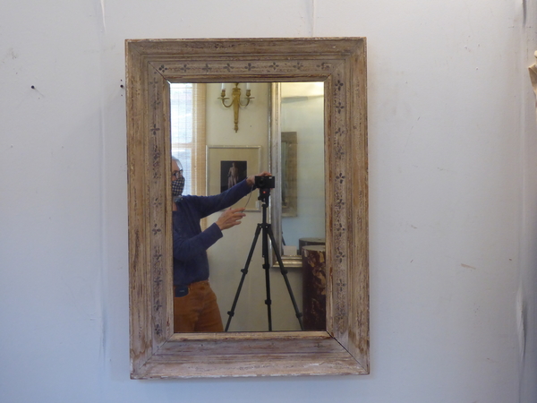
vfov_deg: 34.3
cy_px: 202
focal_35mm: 42
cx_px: 268
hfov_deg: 44.8
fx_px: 652
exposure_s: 1/25
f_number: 3.8
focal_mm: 7.2
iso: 400
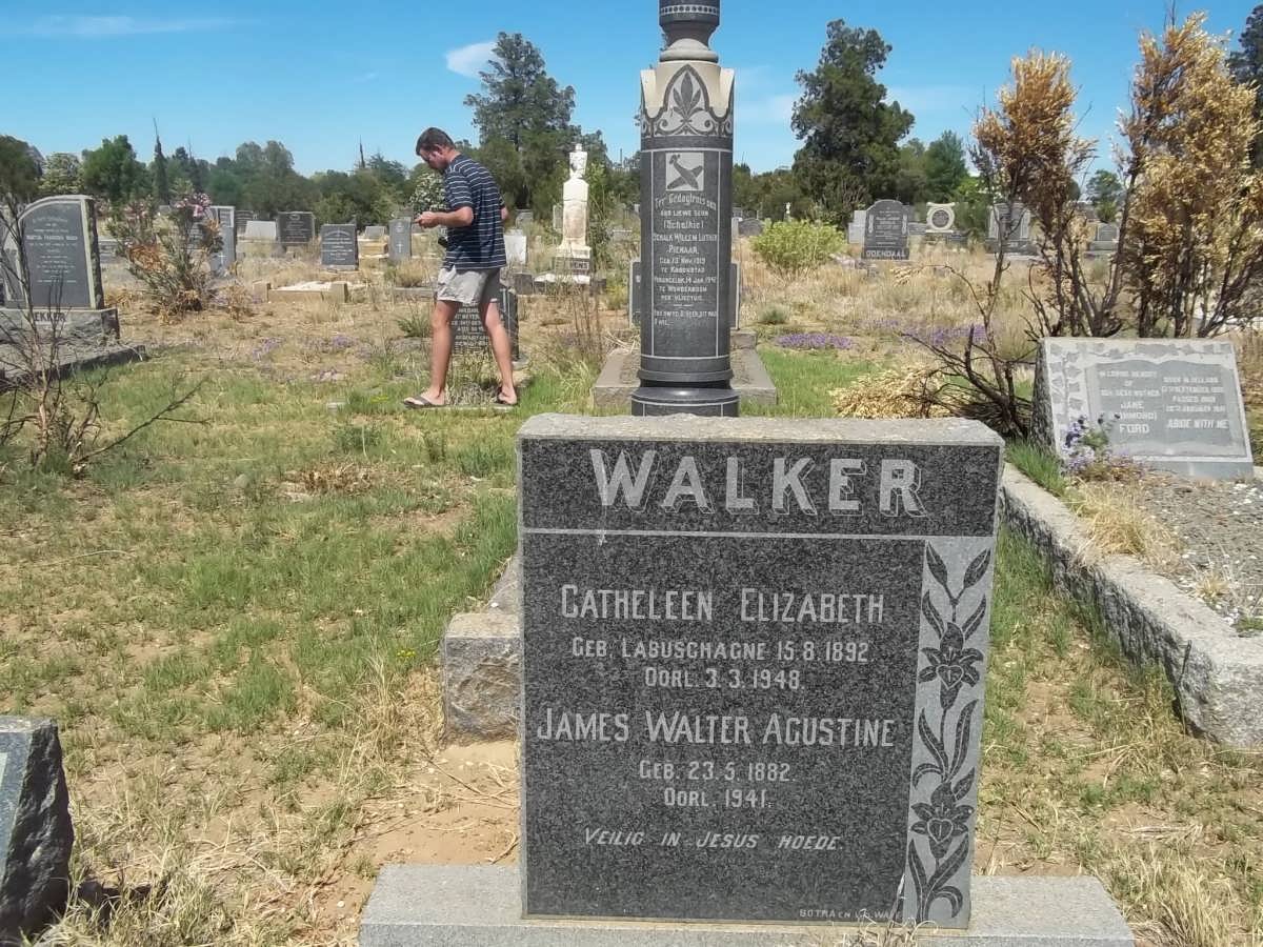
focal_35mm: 32
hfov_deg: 56.8
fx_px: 1168
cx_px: 632
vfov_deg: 44.2
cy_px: 474
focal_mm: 5.7
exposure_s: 1/500
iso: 80
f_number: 5.5
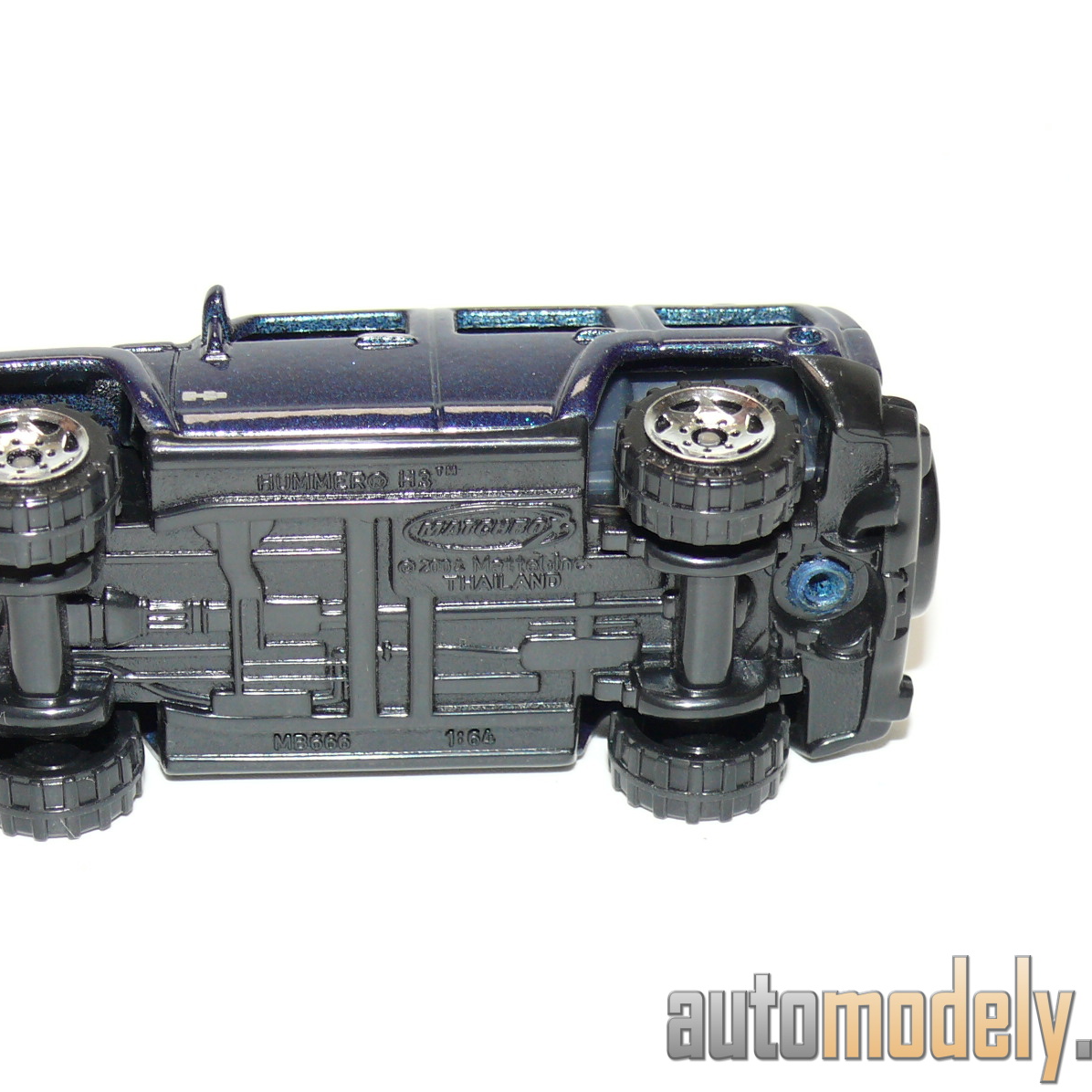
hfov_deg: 17.9
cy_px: 547
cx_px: 457
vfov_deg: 17.9
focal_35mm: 97
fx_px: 3462
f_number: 4
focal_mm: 12.1
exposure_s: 1/30
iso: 100
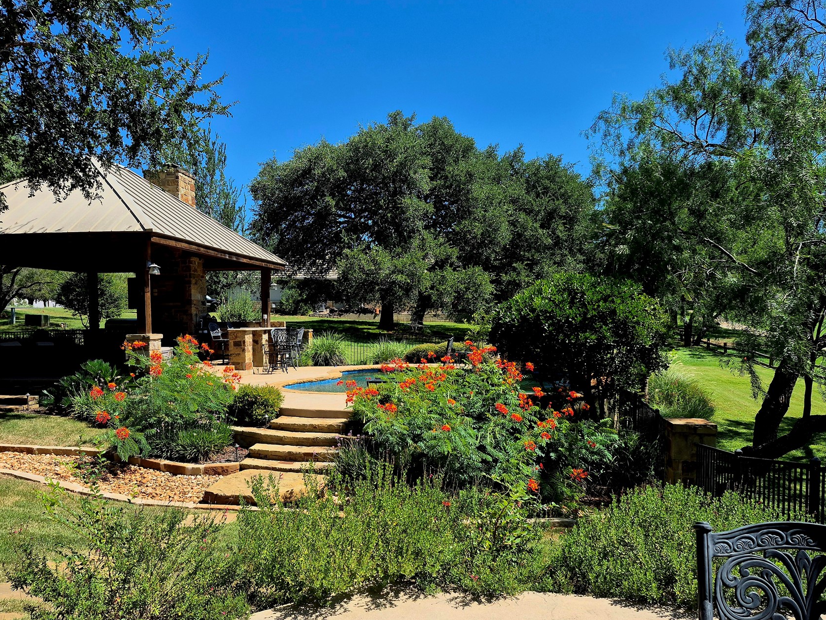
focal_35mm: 28
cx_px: 374
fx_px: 668
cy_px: 357
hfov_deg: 63.3
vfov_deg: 49.6
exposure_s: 1/1667
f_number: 1.8
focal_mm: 5.4
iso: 25
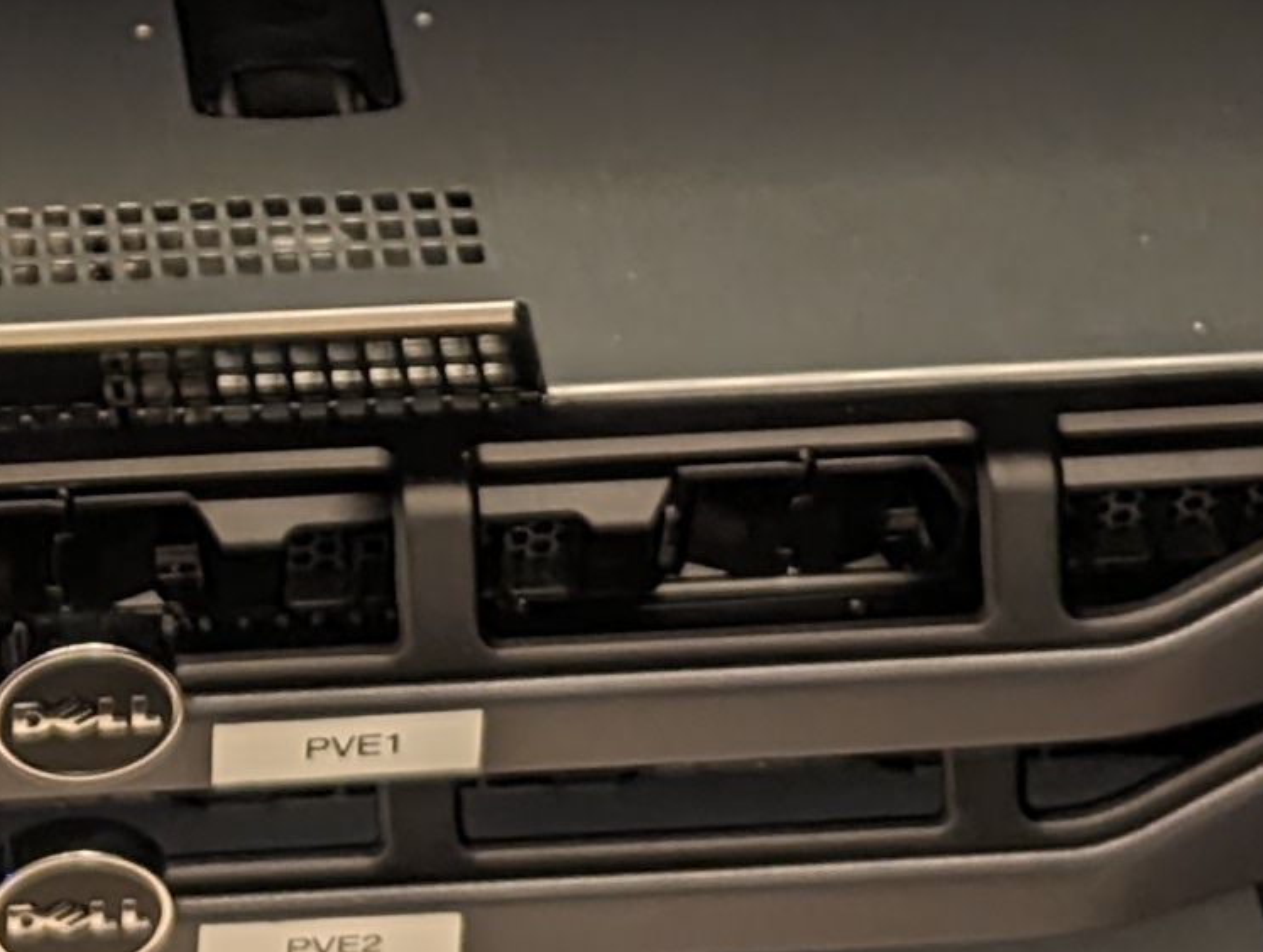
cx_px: -79
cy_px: -802
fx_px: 4788
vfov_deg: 10.6
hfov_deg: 14.7
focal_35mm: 131
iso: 1039
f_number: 1.68
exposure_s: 1/30
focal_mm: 6.9
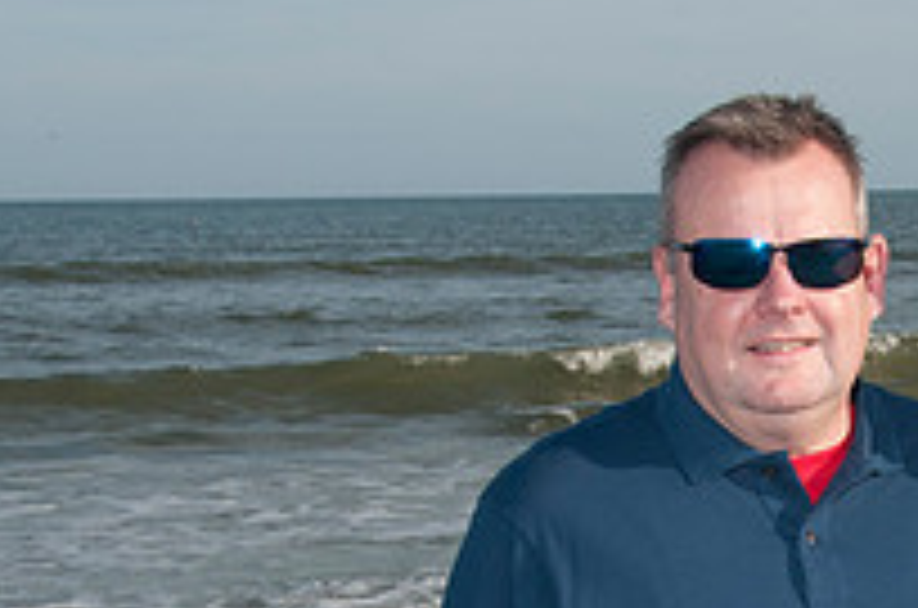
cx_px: 1008
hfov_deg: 17.8
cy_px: 579
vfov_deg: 12.2
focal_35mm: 111
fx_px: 2824
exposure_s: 1/250
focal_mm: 26
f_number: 11
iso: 100
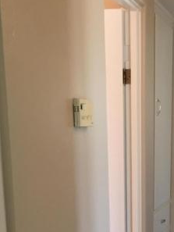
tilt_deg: -15.2
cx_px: 137
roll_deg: +1.2
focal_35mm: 75
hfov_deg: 19.5
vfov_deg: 24.2
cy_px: 259
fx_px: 502
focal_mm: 4.15
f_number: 2.2
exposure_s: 1/30
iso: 64
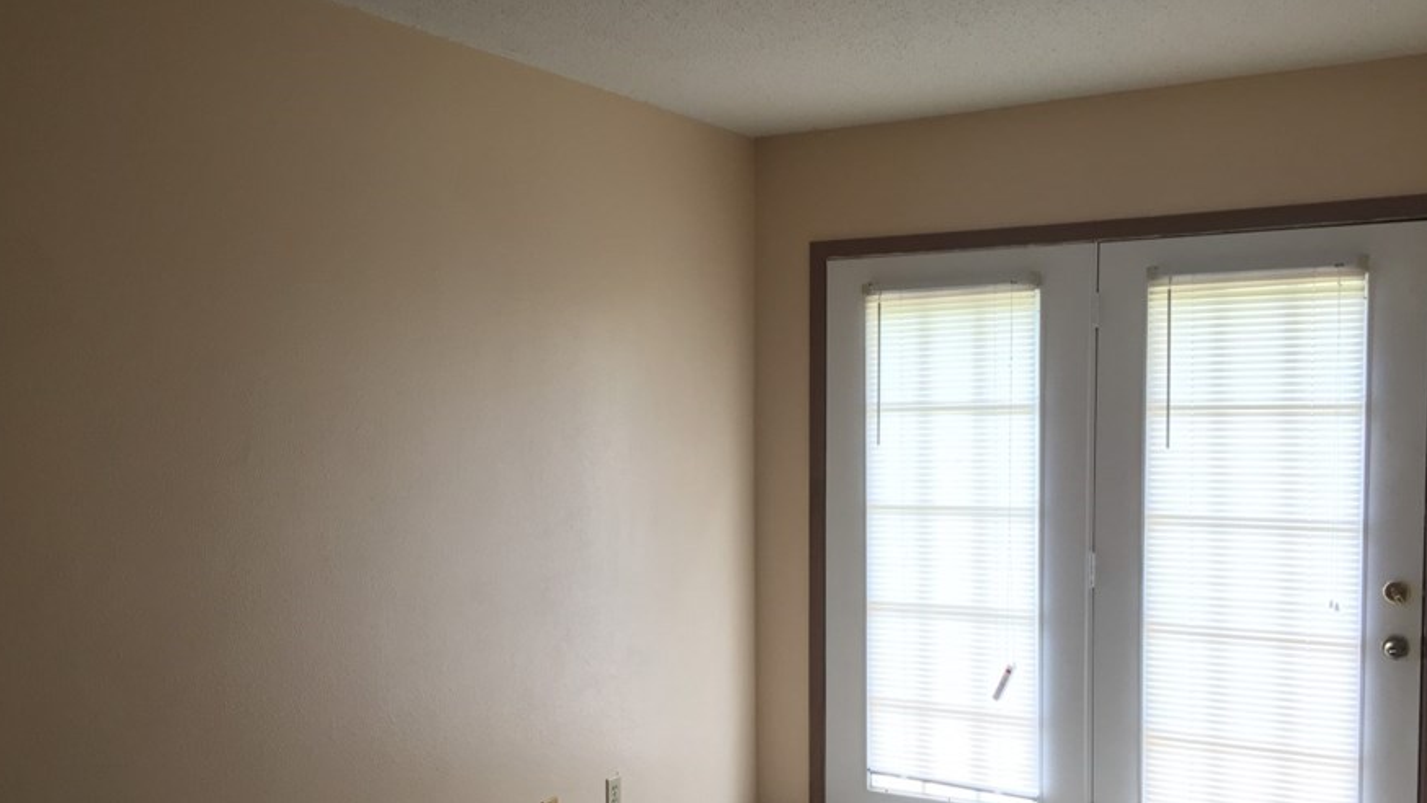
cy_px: 493
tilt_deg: -3.8
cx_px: 684
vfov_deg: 31.9
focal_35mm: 37
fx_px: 1400
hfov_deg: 54.0
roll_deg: +0.8
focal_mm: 4.15
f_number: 2.2
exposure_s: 1/30
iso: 64
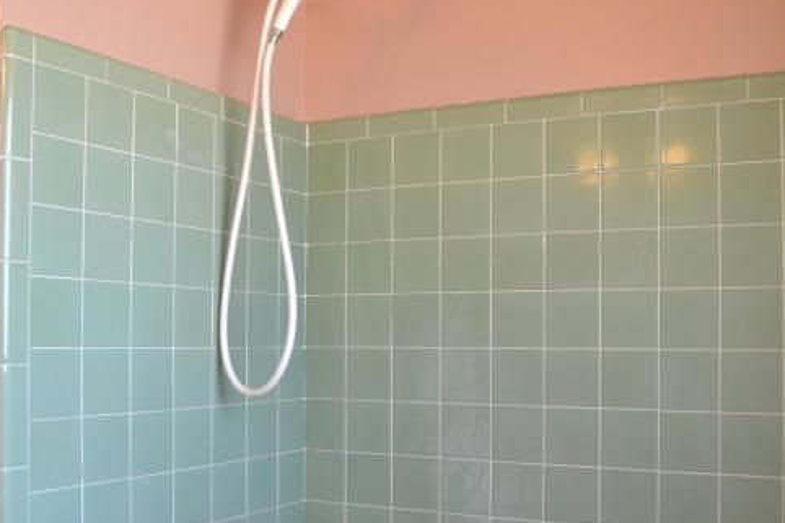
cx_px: 384
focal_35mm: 43
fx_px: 937
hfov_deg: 45.4
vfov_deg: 31.1
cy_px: 305
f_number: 4
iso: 400
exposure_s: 1/60
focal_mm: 18
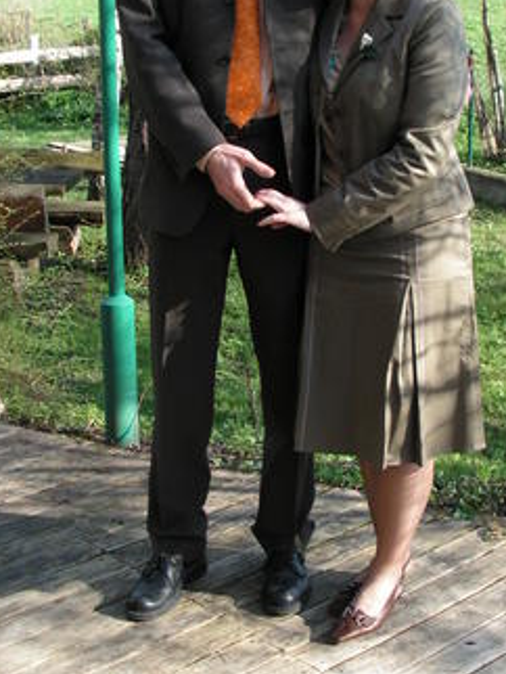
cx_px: 312
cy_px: 251
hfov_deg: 21.9
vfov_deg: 28.8
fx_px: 1304
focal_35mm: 67
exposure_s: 1/125
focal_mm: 6
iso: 50
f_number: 3.2
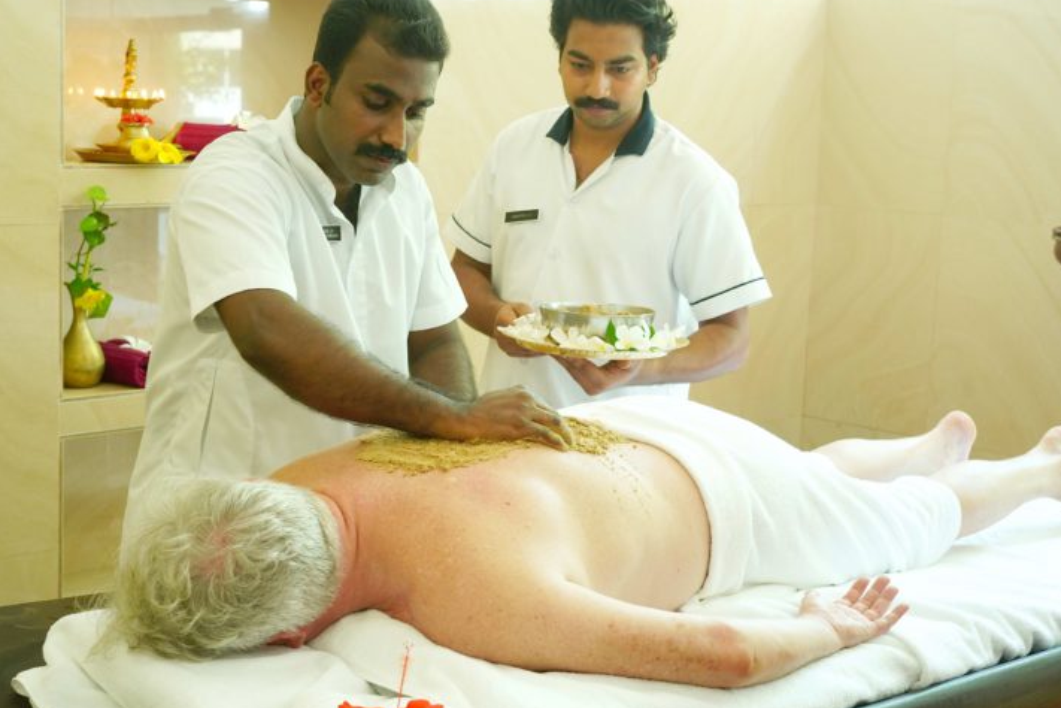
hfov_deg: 36.9
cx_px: 498
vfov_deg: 25.1
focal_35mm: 54
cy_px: 335
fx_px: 1591
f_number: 6.3
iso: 1250
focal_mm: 50
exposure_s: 1/20
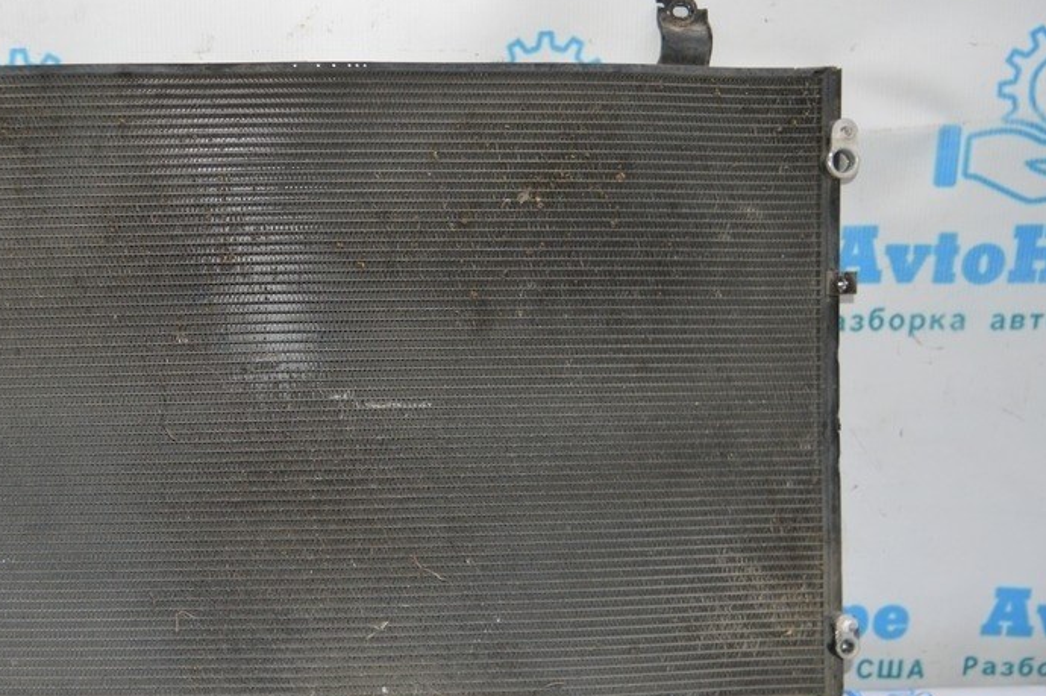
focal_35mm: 47
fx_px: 1357
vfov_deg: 28.7
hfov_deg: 41.0
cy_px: 384
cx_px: 273
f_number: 4
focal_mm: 21
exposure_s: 1/80
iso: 400
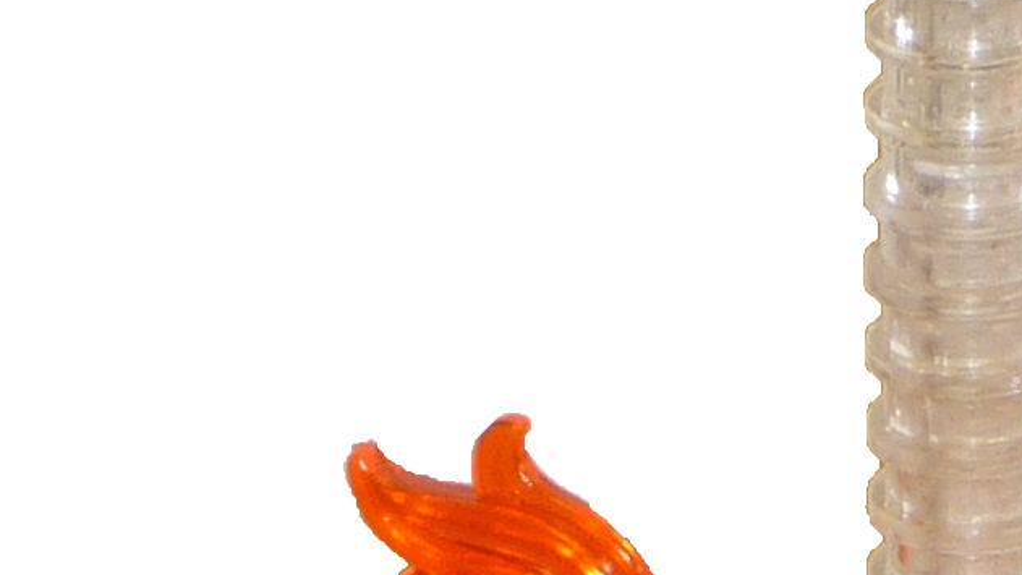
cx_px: 977
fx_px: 10027
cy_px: 730
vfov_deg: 3.3
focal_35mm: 370
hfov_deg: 5.8
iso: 100
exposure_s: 1/30
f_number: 4.5
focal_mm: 10.5
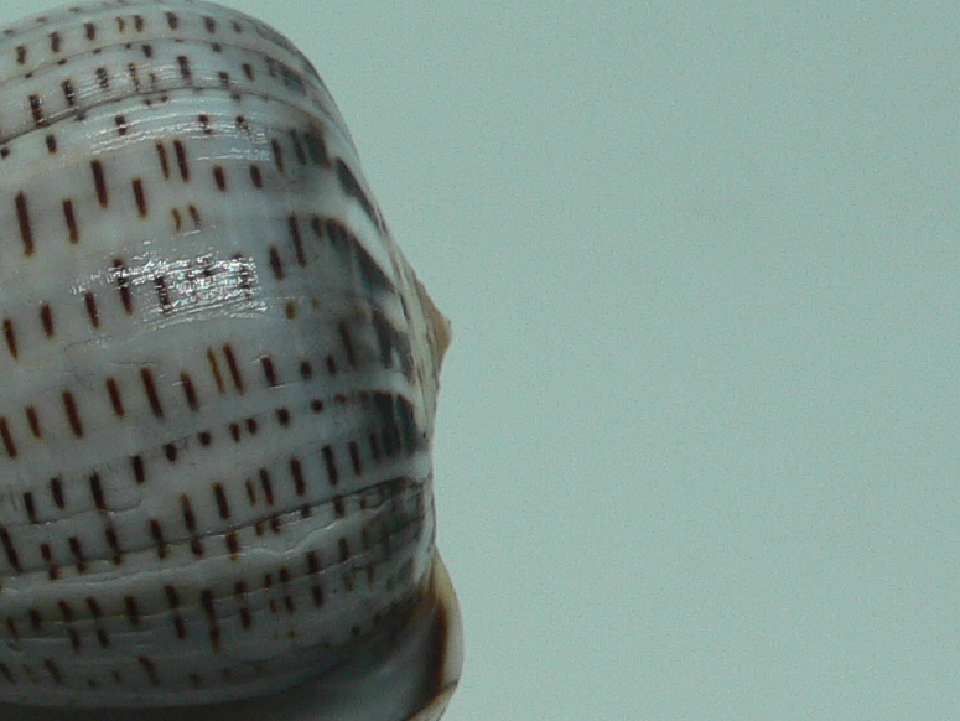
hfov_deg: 20.3
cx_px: -164
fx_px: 2525
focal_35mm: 91
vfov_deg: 16.2
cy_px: 531
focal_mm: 4.6
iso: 80
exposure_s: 1/60
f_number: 2.8
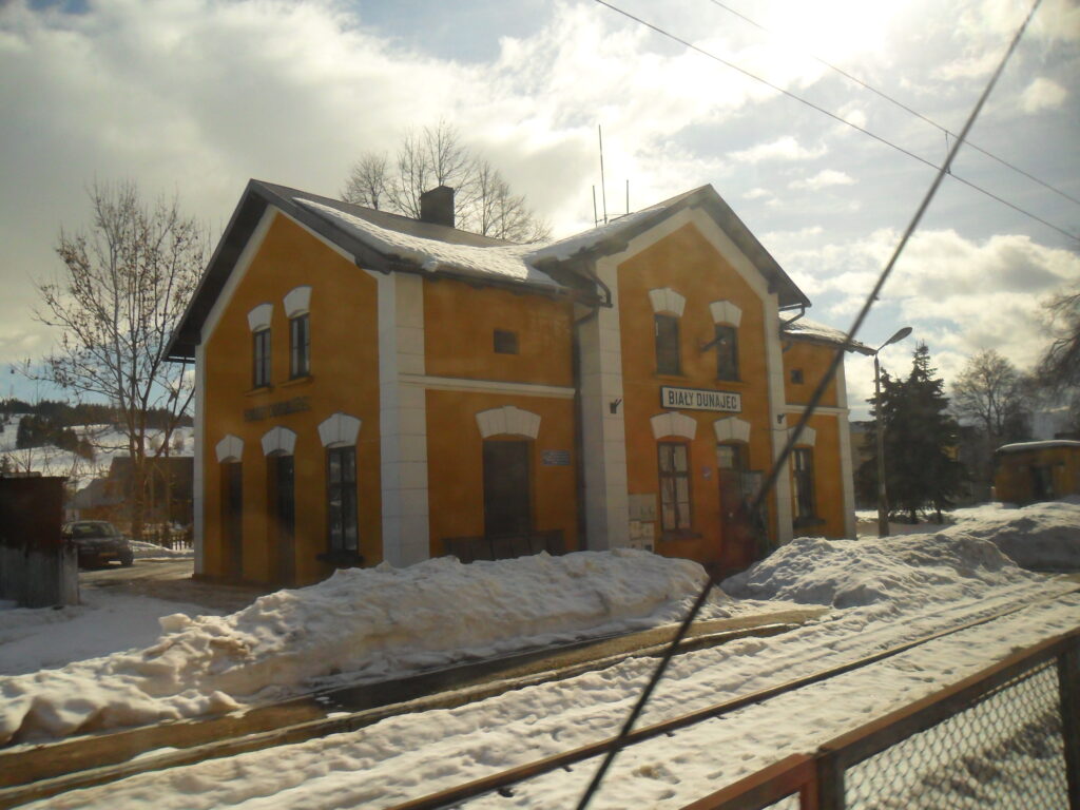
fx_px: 842
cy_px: 405
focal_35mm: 27
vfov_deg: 51.4
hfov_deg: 65.3
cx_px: 540
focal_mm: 4.9
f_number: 8.9
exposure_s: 1/180
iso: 100
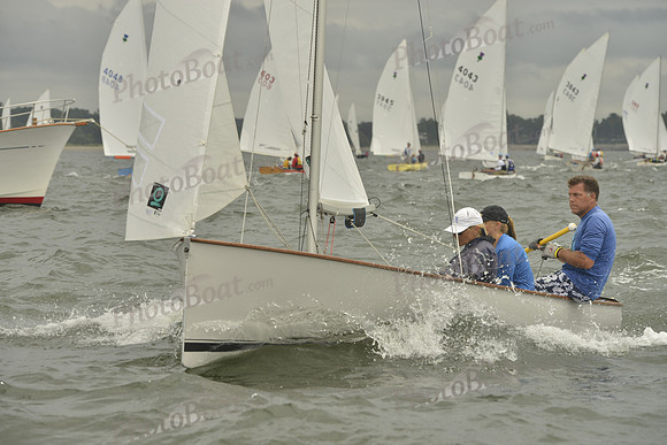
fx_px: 2594
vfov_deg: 9.8
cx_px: 334
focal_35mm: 140
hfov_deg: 14.7
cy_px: 222
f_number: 9
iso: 400
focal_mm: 140
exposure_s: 1/1250
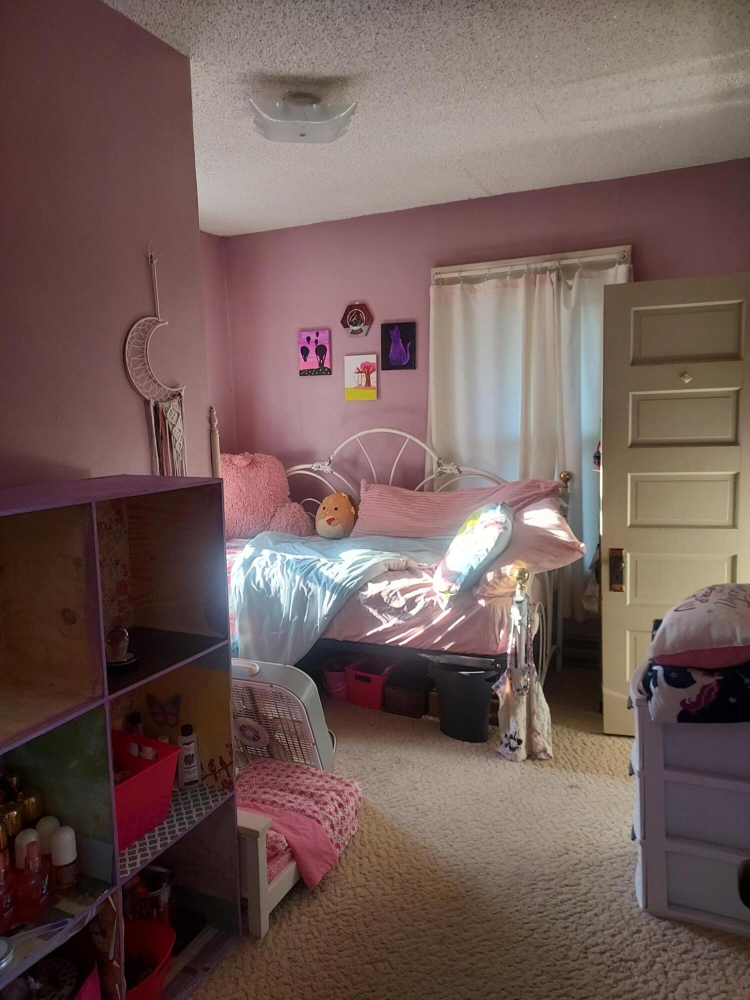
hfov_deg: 56.8
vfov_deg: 71.6
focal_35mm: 24
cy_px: 500
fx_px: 693
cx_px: 375
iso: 80
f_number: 1.8
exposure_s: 1/60
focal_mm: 4.6
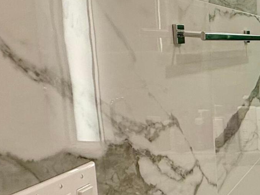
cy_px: 133
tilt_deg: -10.7
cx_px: 446
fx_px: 443
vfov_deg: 24.7
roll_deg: -2.8
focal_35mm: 59
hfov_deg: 22.4
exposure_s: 1/120
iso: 80
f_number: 2.2
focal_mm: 2.22
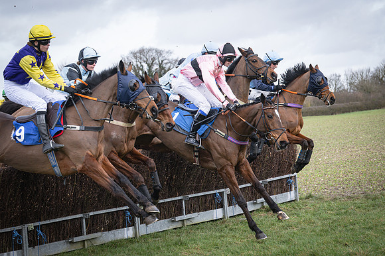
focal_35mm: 110
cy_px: 122
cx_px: 202
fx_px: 1180
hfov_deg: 18.5
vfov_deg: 12.4
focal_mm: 70
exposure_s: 1/1000
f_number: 4
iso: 400
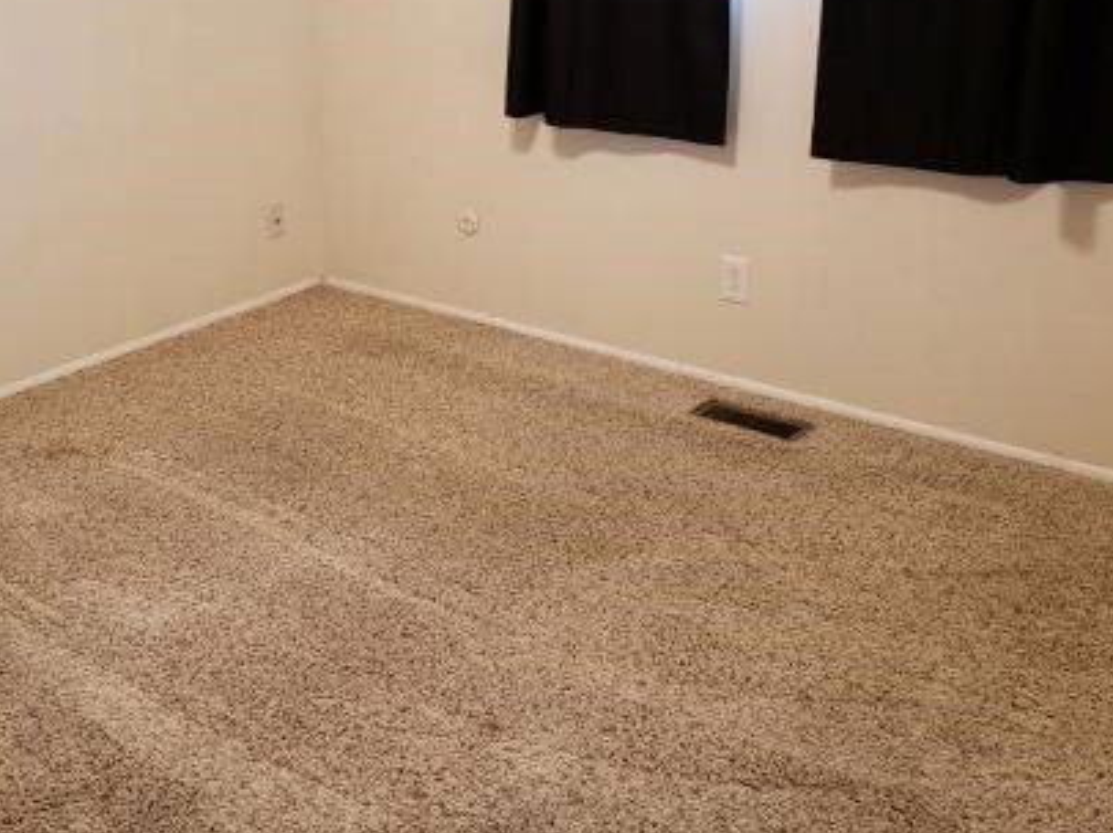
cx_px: 433
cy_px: 178
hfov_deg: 45.5
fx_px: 1317
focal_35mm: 41
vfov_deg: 34.1
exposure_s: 1/60
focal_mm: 4.3
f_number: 1.5
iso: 160
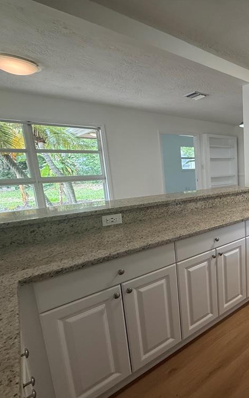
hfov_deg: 47.1
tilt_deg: -9.8
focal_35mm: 20
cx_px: 261
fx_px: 217
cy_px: 199
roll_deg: +0.7
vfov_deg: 85.1
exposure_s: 1/120
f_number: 2.2
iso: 200
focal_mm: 2.22
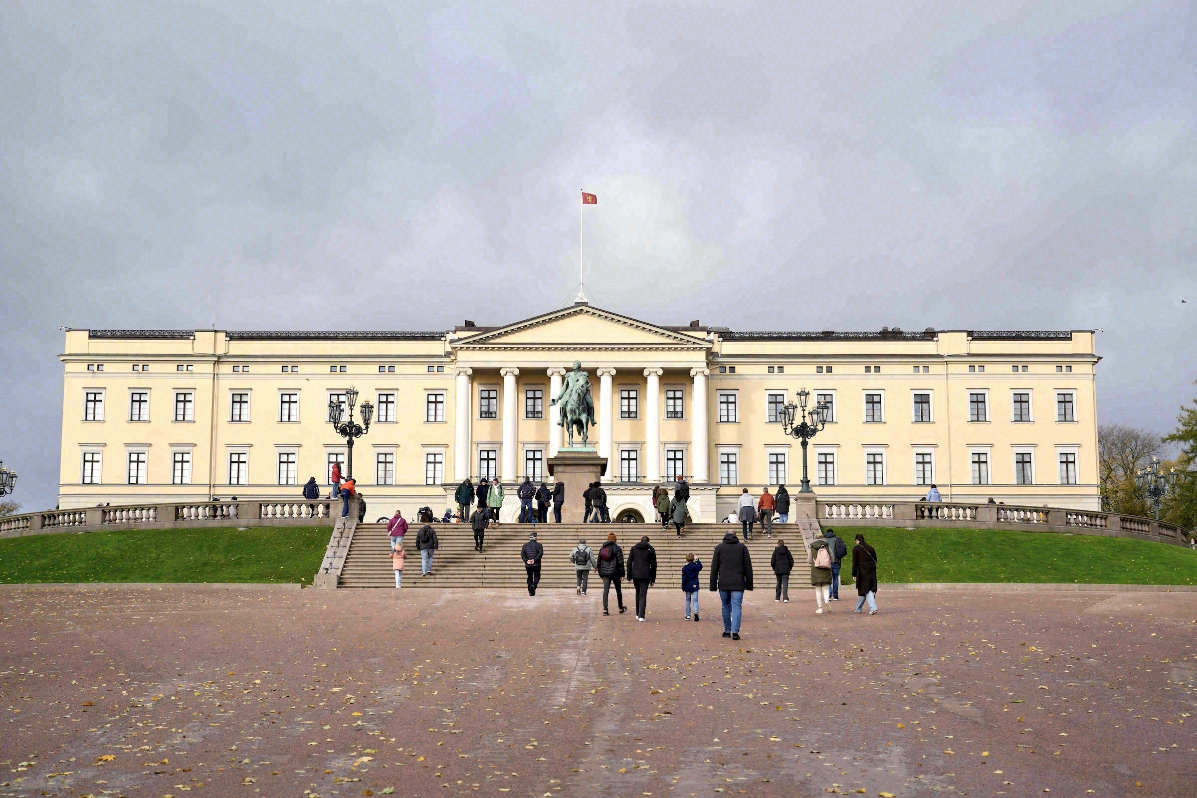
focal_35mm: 48
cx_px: 598
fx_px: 1596
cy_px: 399
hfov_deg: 41.1
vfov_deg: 28.1
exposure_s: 1/800
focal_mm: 48
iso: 100
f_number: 4
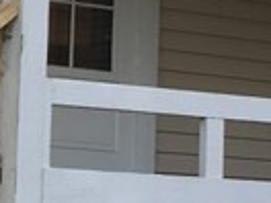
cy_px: 37
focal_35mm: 225
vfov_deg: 6.6
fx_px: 1761
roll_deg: -2.2
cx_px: -111
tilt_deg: +4.6
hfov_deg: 8.6
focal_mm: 4.15
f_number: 2.2
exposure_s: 1/60
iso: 25
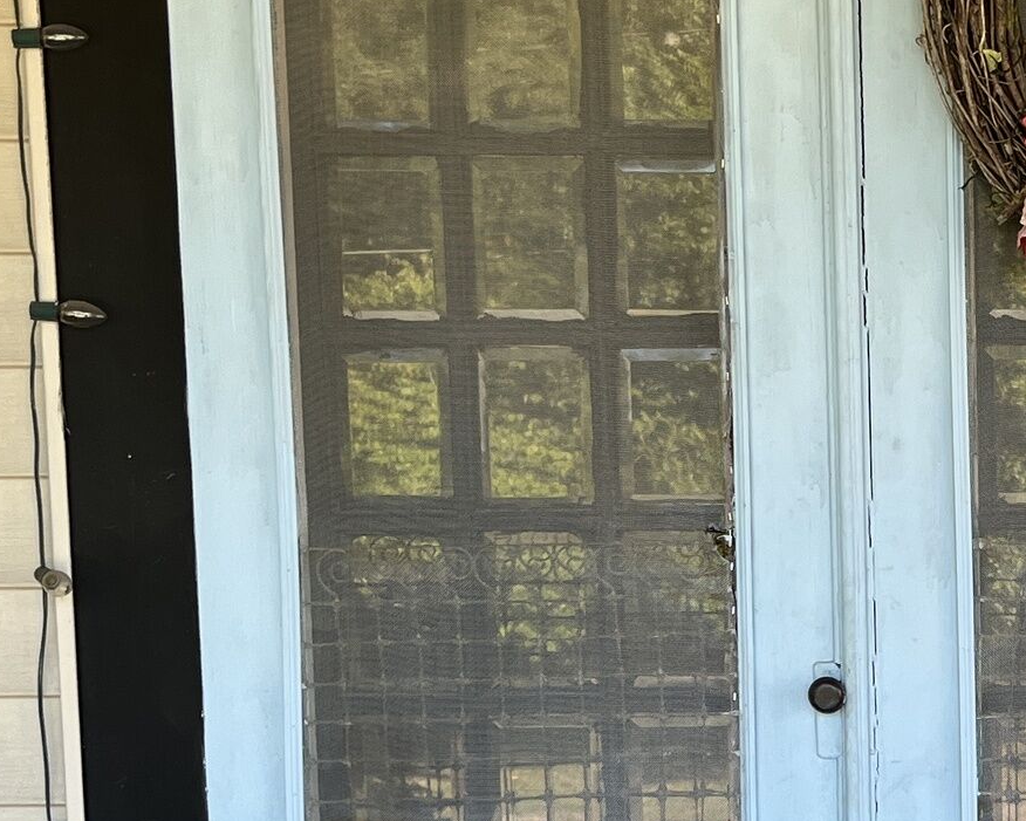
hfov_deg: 20.7
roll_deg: +0.6
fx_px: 2703
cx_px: 1073
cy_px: 649
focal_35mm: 89
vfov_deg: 17.1
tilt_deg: -7.6
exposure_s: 1/121
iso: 40
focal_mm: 5.1
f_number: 1.6
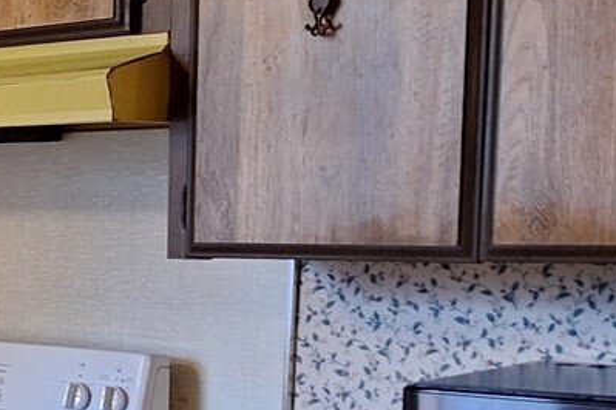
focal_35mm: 96
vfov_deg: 14.0
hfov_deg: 18.5
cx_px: -340
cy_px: 424
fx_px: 1643
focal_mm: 5.54
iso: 100
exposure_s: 1/40
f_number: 1.8
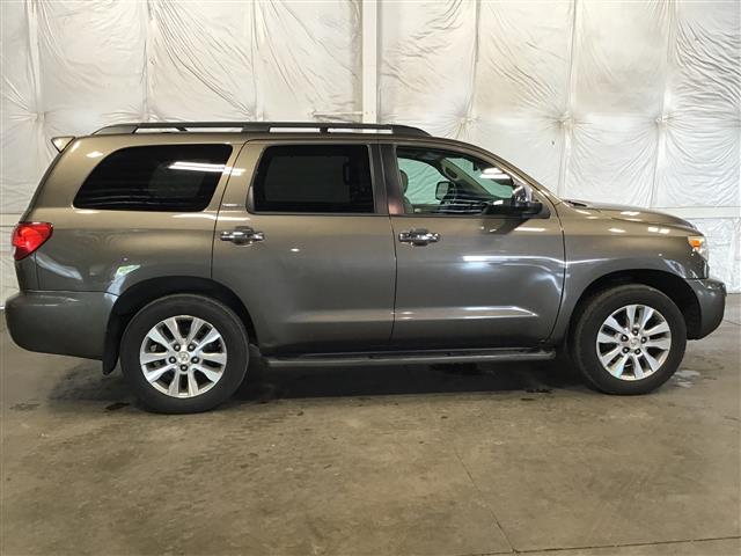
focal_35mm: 31
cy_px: 278
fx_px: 664
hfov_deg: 58.4
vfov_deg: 45.4
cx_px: 370
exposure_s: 1/30
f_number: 2.4
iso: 50
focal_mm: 3.3
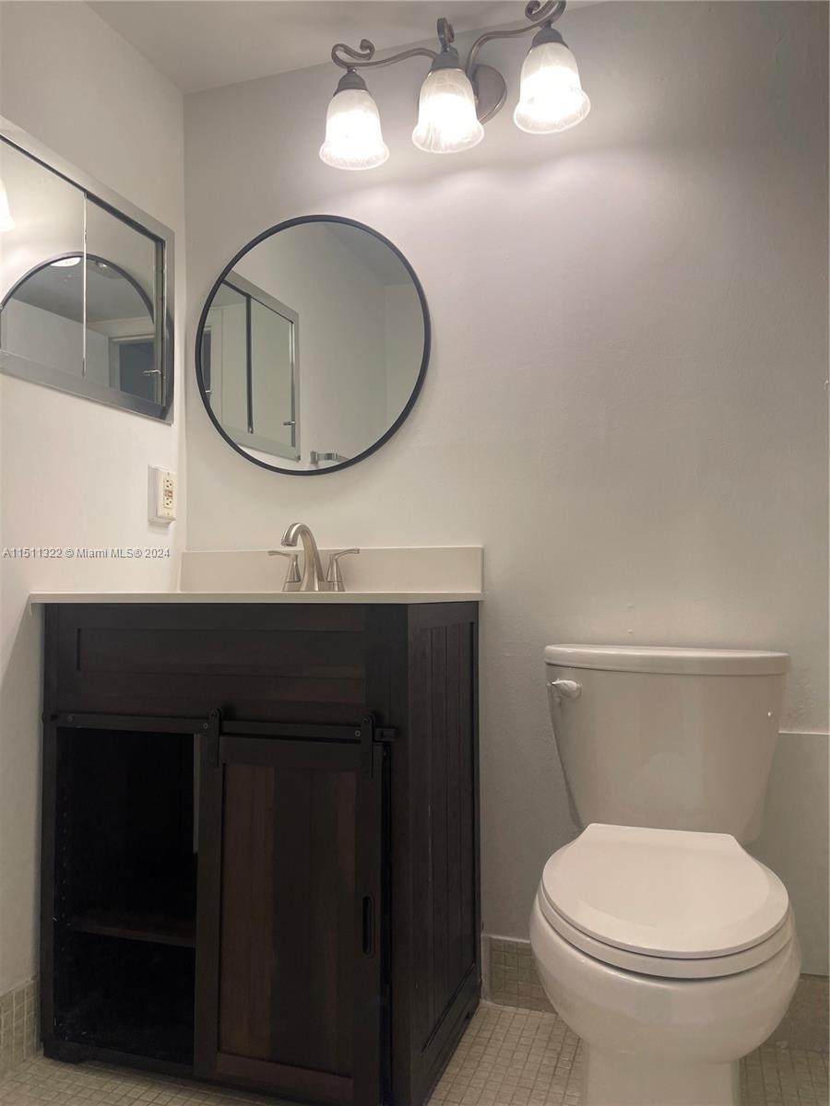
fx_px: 831
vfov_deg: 67.3
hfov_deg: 53.1
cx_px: 415
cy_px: 553
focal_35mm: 26
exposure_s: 1/120
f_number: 1.6
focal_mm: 5.1
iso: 50
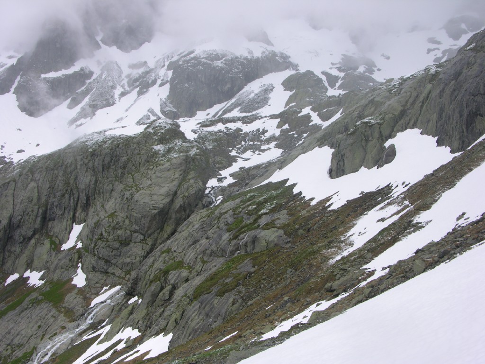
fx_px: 490
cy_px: 182
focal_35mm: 35
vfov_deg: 40.7
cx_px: 242
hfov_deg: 52.6
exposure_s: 1/301
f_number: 7.1
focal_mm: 8.9
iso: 50
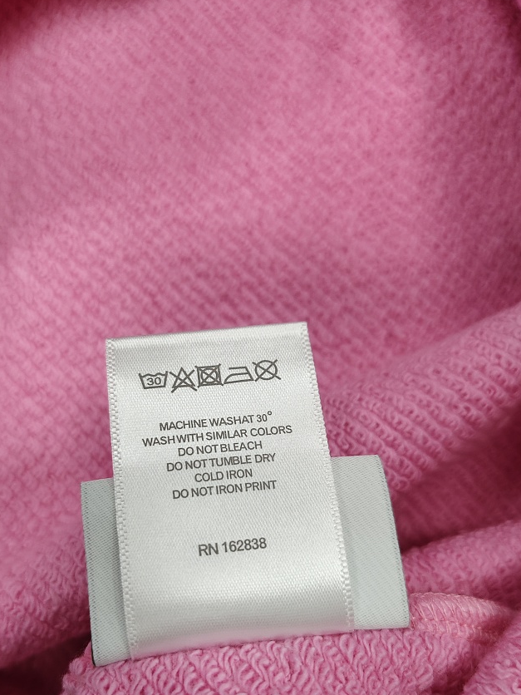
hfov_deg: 45.4
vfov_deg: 57.9
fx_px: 622
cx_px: 238
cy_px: 418
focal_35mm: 31
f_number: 1.88
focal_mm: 5.56
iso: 1118
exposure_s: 1/100
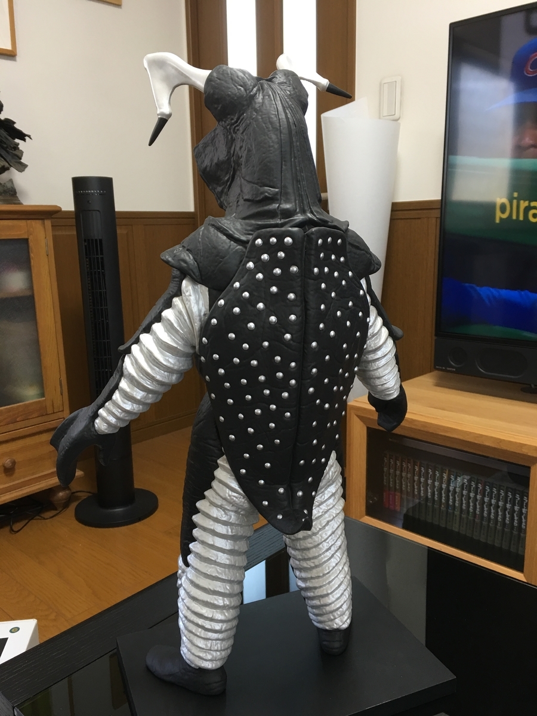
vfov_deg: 61.7
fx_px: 600
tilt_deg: -9.8
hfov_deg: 48.2
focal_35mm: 29
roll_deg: +1.3
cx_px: 268
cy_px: 358
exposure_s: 1/15
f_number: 2.2
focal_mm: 4.15
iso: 32
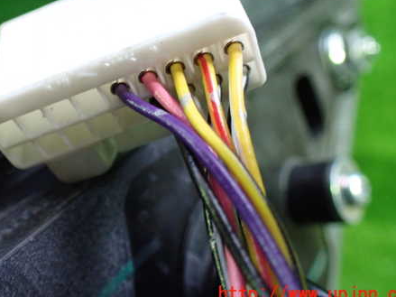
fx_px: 469
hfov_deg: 45.4
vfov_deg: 34.8
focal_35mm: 41
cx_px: 152
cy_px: 103
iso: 800
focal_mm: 5.4
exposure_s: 1/40
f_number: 2.3
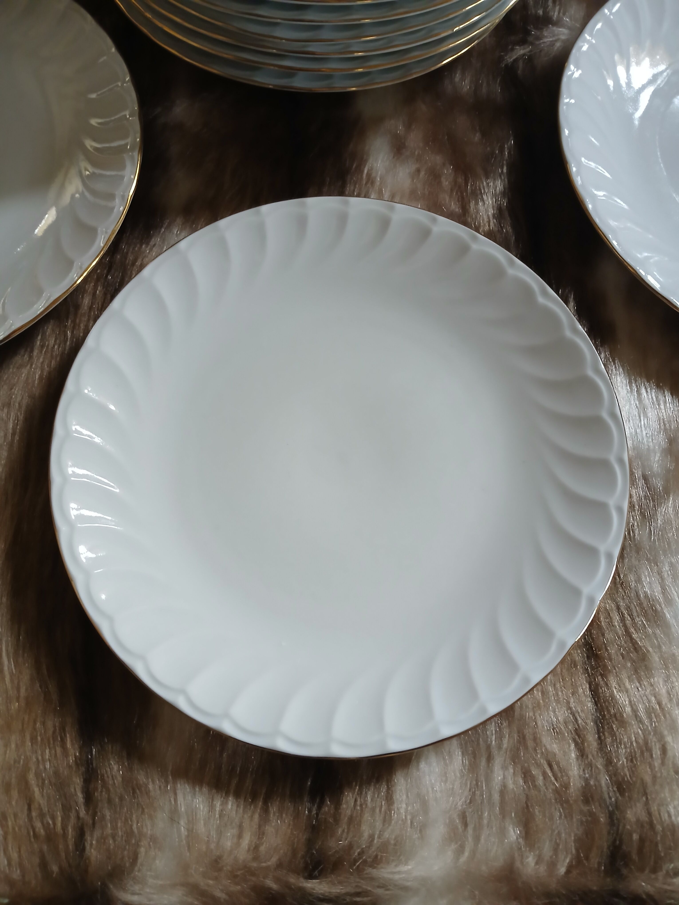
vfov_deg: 67.3
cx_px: 340
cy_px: 452
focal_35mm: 26
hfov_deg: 53.1
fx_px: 680
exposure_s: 1/25.1
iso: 400
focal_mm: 3.98
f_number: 1.8
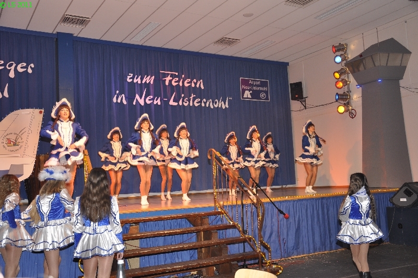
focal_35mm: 38
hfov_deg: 51.3
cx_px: 209
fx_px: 435
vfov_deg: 35.4
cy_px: 139
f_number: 5
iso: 400
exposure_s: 1/60
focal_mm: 25
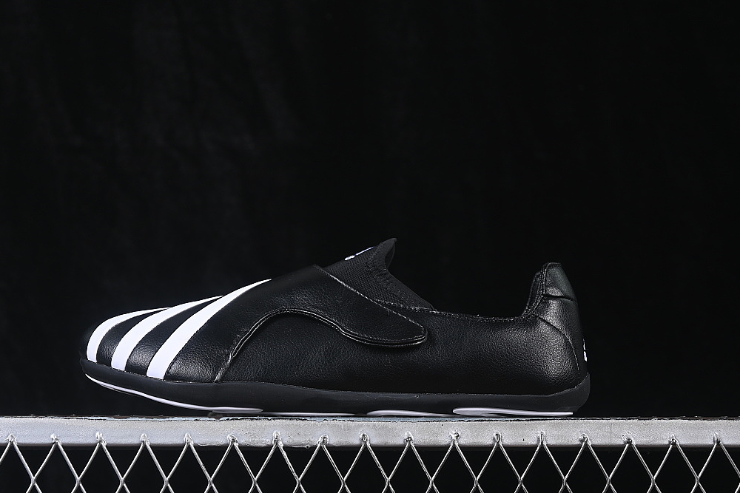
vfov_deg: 16.9
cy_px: 251
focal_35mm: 81
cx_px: 342
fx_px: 1665
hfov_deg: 25.0
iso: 160
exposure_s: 1/60
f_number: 6.3
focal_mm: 50
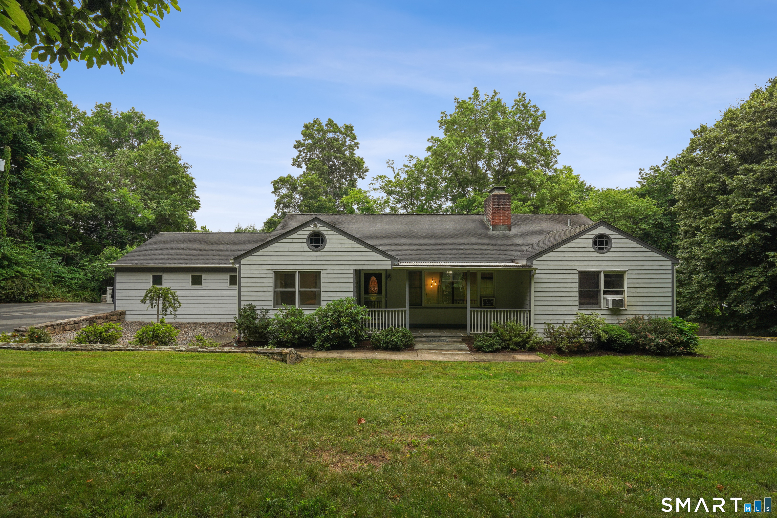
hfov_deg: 96.7
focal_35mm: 16
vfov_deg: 73.7
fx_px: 345
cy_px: 259
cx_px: 388
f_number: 13
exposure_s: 1/100
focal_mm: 16
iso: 400
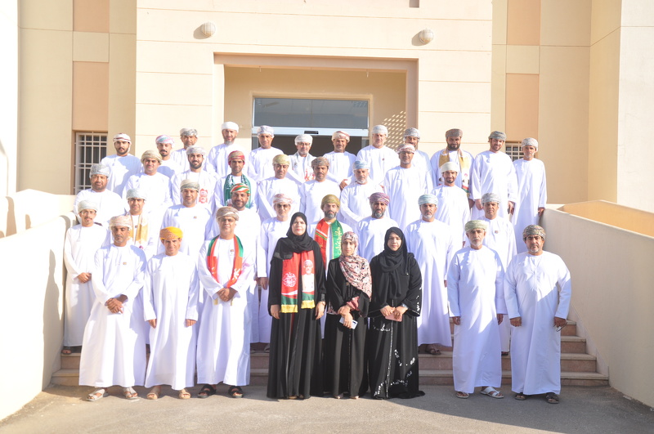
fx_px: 925
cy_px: 217
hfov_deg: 38.9
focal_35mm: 51
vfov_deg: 26.4
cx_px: 327
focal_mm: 34
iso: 200
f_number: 10
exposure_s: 1/400
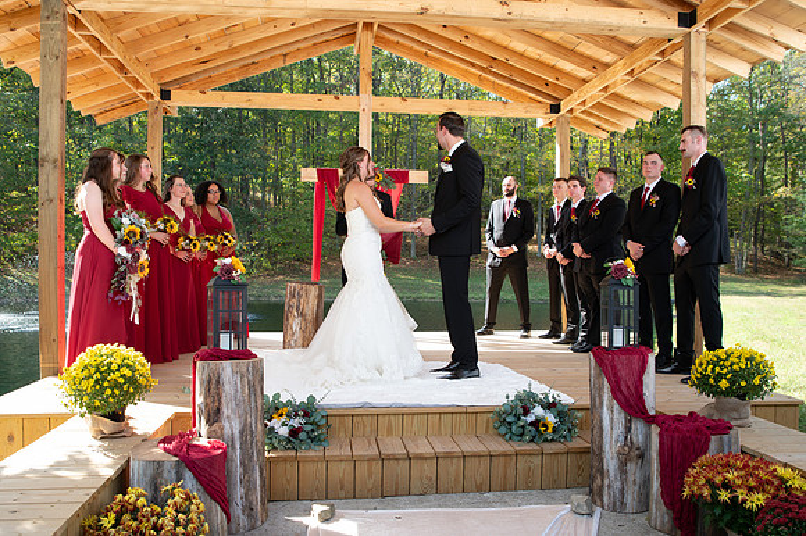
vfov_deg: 46.1
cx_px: 403
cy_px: 290
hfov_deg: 65.2
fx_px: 630
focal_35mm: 28
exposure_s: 1/250
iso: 320
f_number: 4
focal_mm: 24
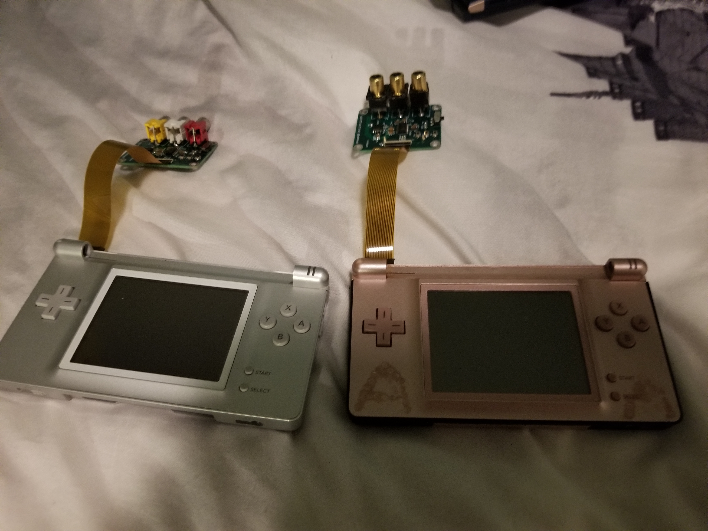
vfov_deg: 53.1
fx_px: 532
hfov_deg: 67.3
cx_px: 354
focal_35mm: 26
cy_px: 266
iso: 250
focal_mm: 4.25
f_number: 1.7
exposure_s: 1/10
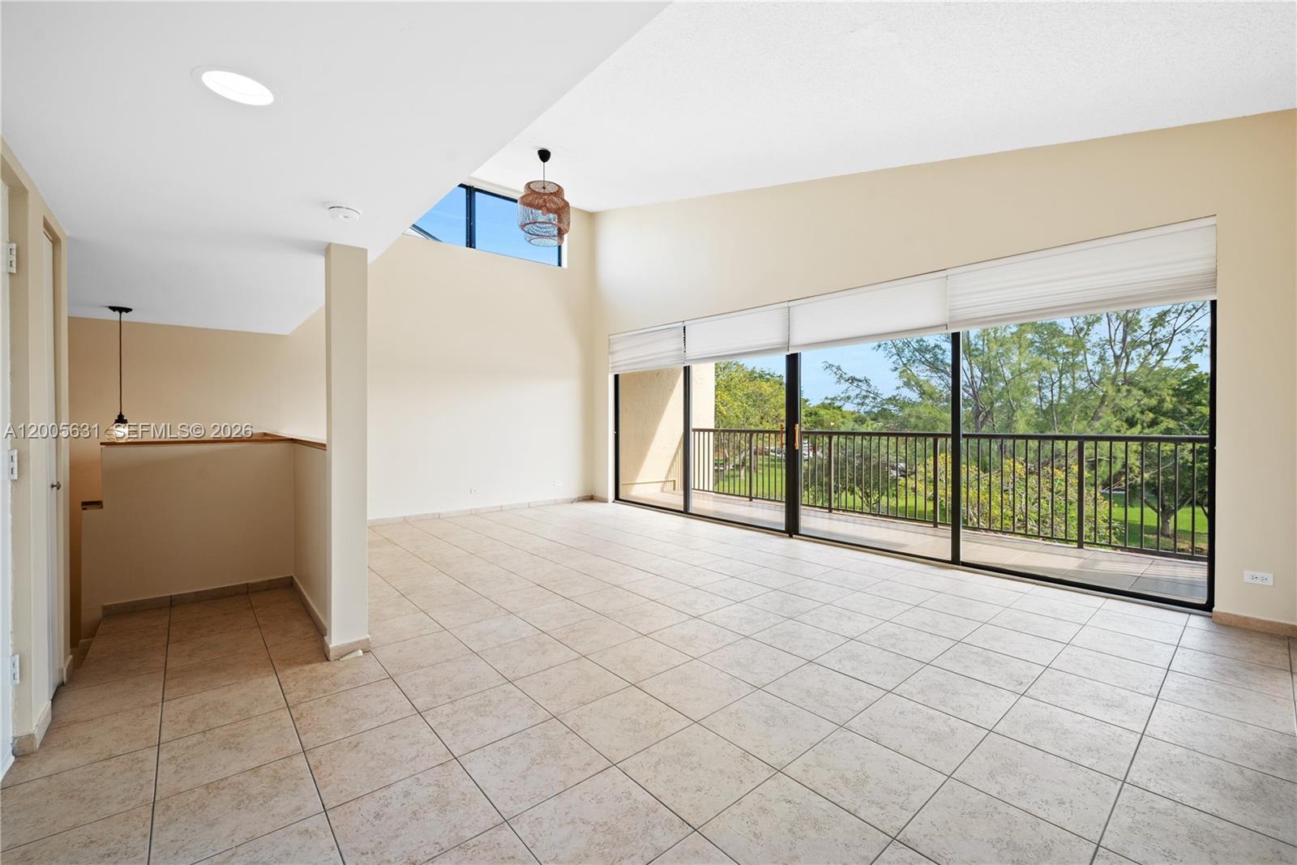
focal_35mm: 15
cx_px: 648
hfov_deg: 100.4
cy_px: 432
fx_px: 540
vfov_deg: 77.3
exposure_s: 1/50
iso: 200
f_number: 8
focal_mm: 15
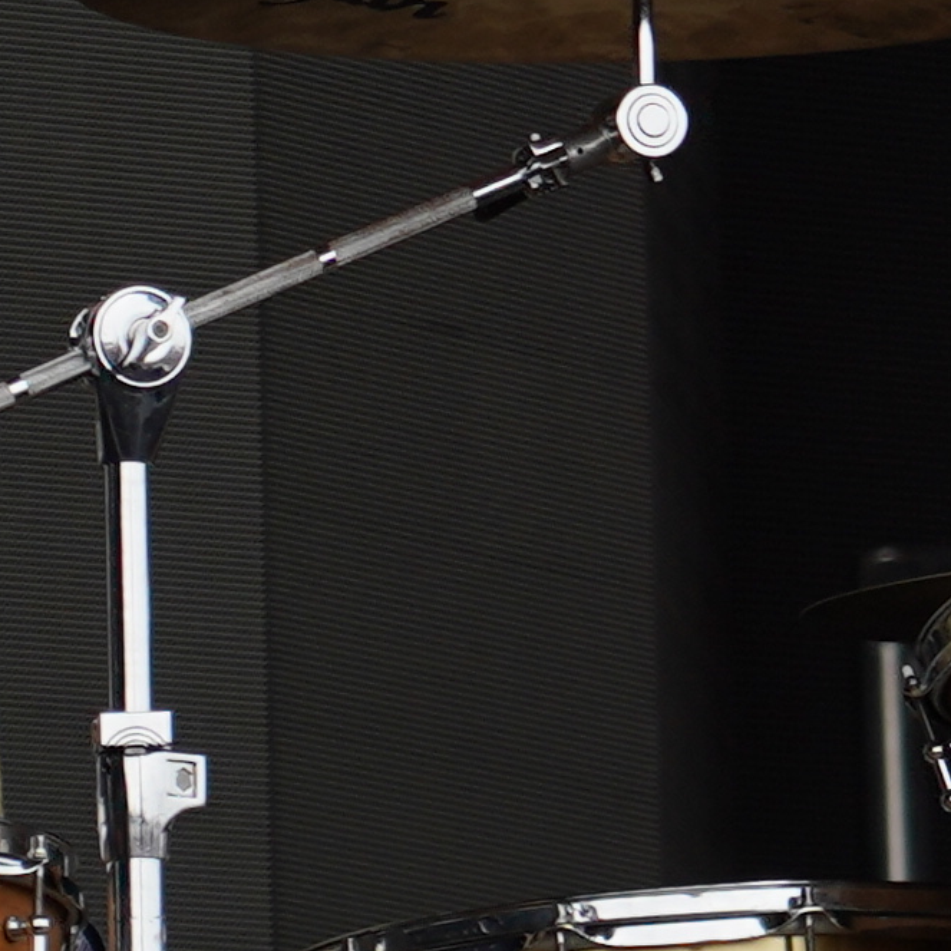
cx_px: 2256
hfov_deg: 2.2
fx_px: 25114
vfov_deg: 2.2
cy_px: -43
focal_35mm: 808
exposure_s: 1/160
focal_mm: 105
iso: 100
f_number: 4.5
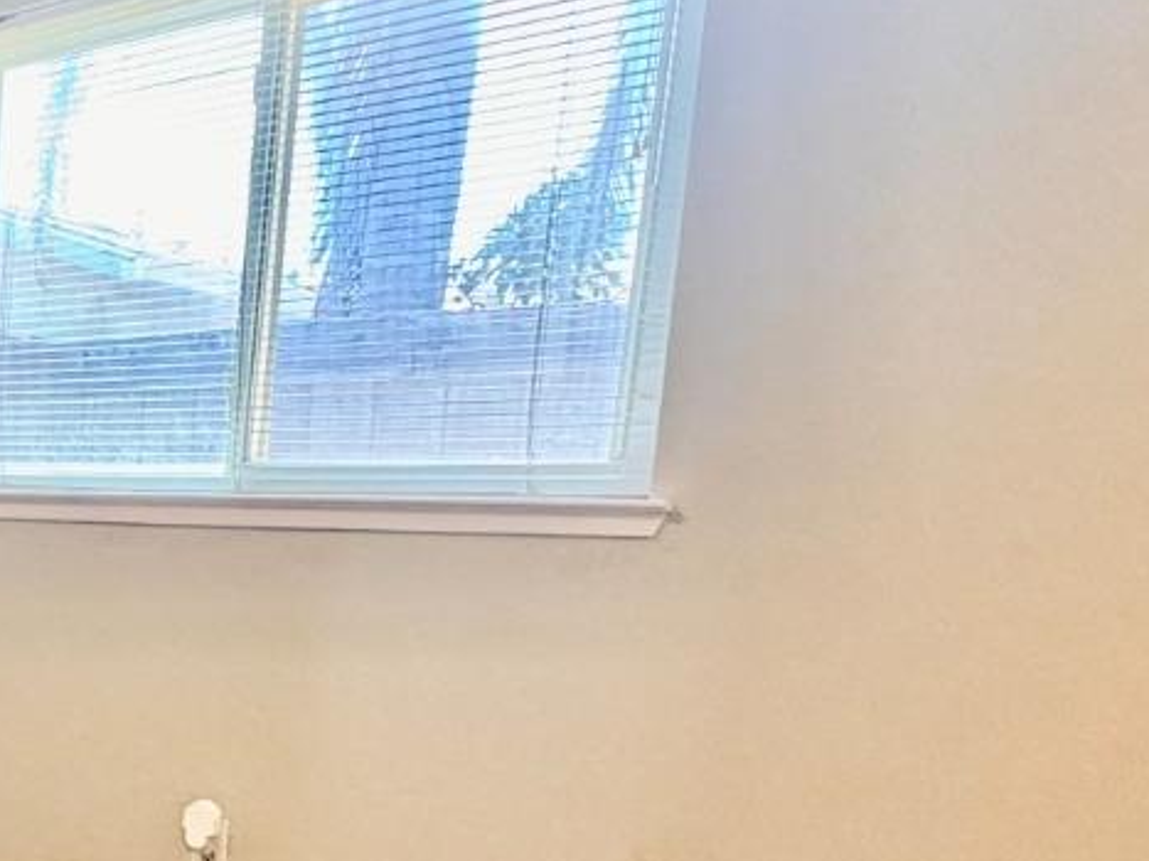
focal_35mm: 45
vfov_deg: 31.1
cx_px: -305
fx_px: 1493
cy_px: 727
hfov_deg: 32.7
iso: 250
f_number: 2.2
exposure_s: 1/60
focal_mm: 2.22
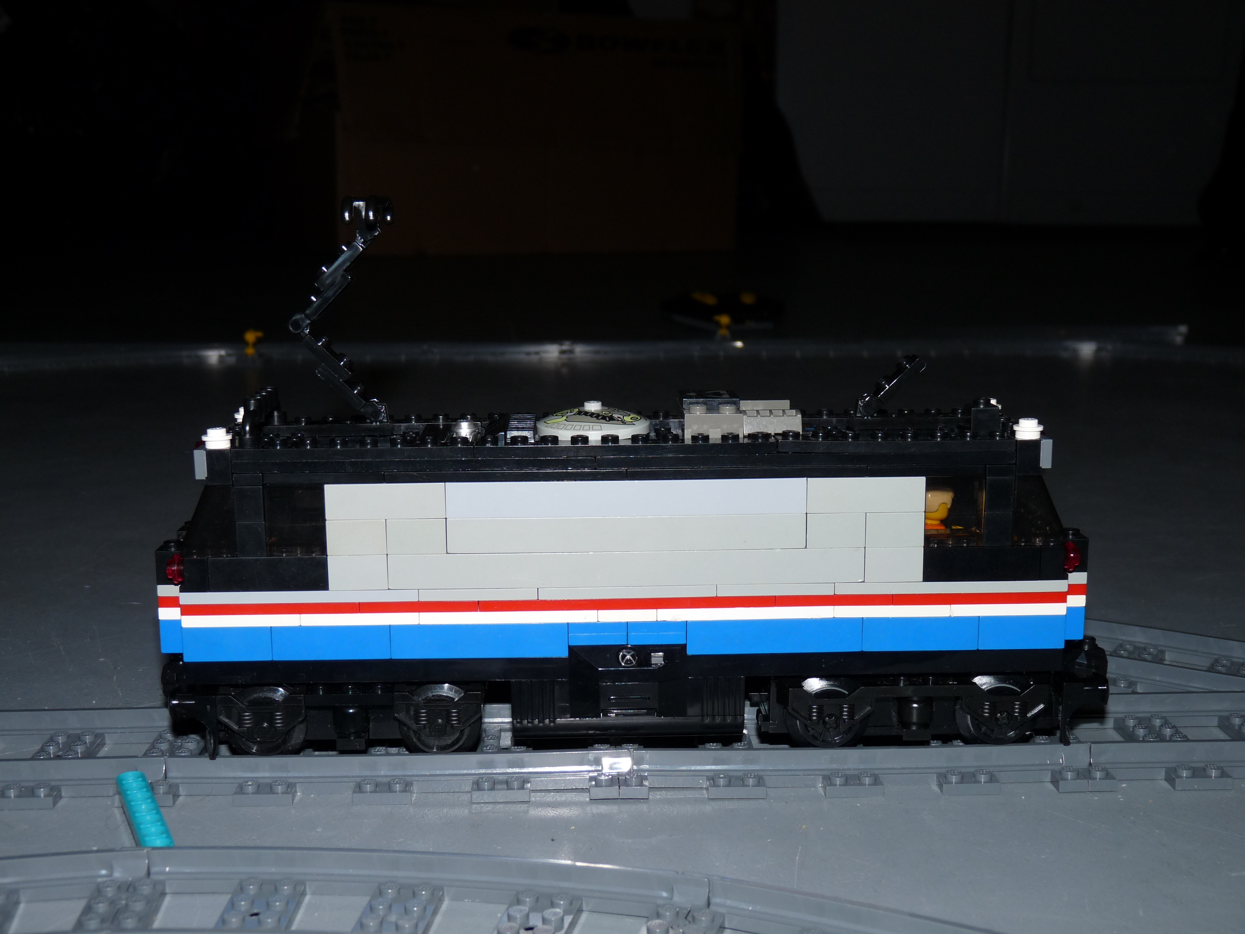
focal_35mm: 43
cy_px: 467
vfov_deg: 33.6
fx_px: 1547
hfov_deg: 43.9
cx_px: 622
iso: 100
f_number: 3
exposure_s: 1/125
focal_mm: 7.6
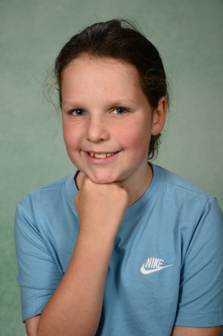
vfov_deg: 23.4
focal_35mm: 87
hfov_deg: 15.7
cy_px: 168
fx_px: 809
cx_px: 112
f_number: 10
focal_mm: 87
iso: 400
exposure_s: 1/125
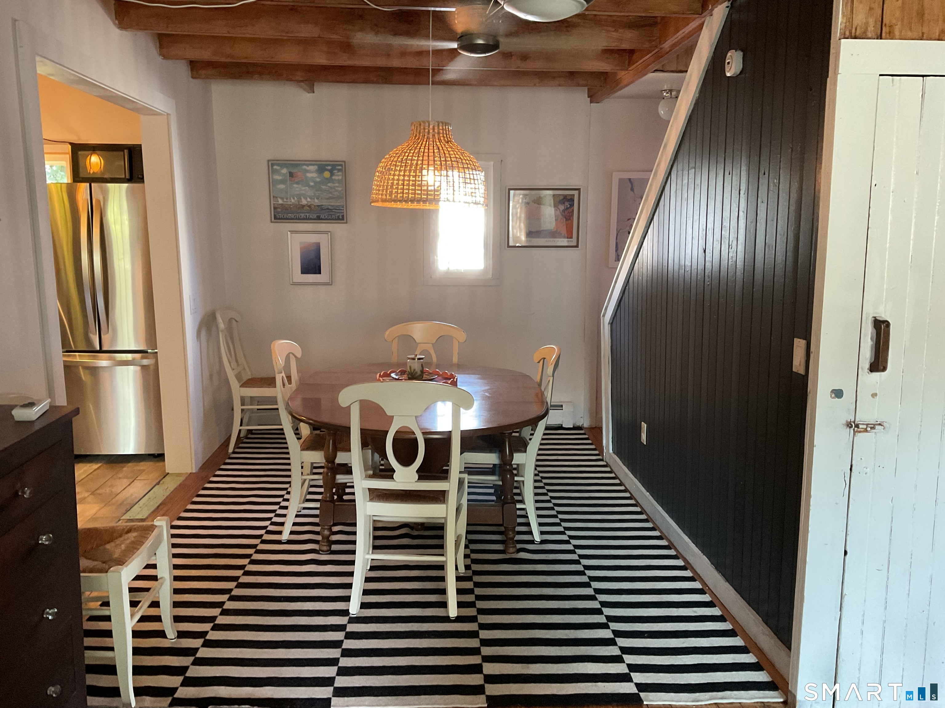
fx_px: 792
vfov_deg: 48.2
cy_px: 354
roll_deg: -2.1
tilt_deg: -9.8
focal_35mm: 29
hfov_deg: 61.7
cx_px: 472
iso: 250
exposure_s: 1/40
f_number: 1.8
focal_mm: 3
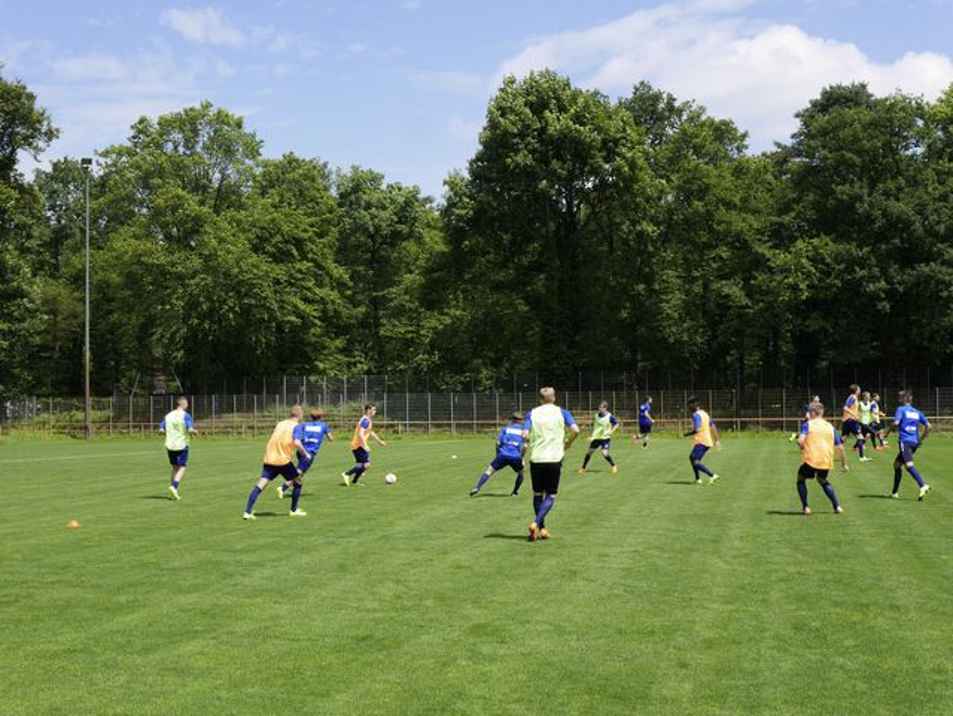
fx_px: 1378
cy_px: 358
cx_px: 476
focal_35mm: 50
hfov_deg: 38.2
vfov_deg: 29.1
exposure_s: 1/320
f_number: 9
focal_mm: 25
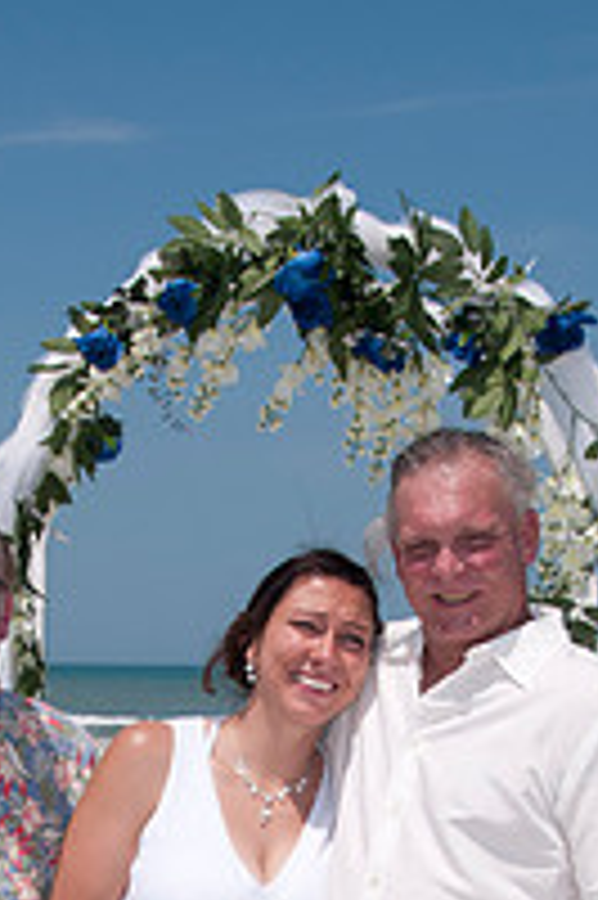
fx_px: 2446
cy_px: 950
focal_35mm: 98
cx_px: 245
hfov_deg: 13.9
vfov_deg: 20.0
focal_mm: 29
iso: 100
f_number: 13
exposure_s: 1/250
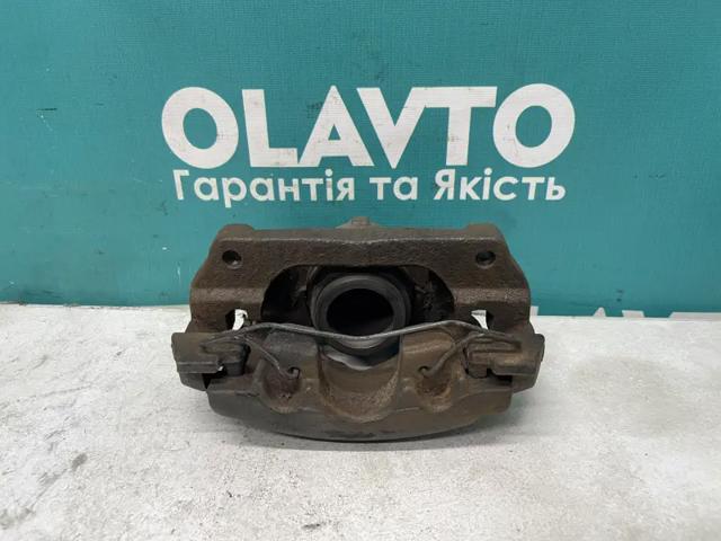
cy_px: 270
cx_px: 360
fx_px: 542
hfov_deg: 67.3
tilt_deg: -25.1
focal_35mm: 26
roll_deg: +2.2
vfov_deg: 53.1
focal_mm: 4.2
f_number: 1.6
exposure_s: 1/50
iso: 64
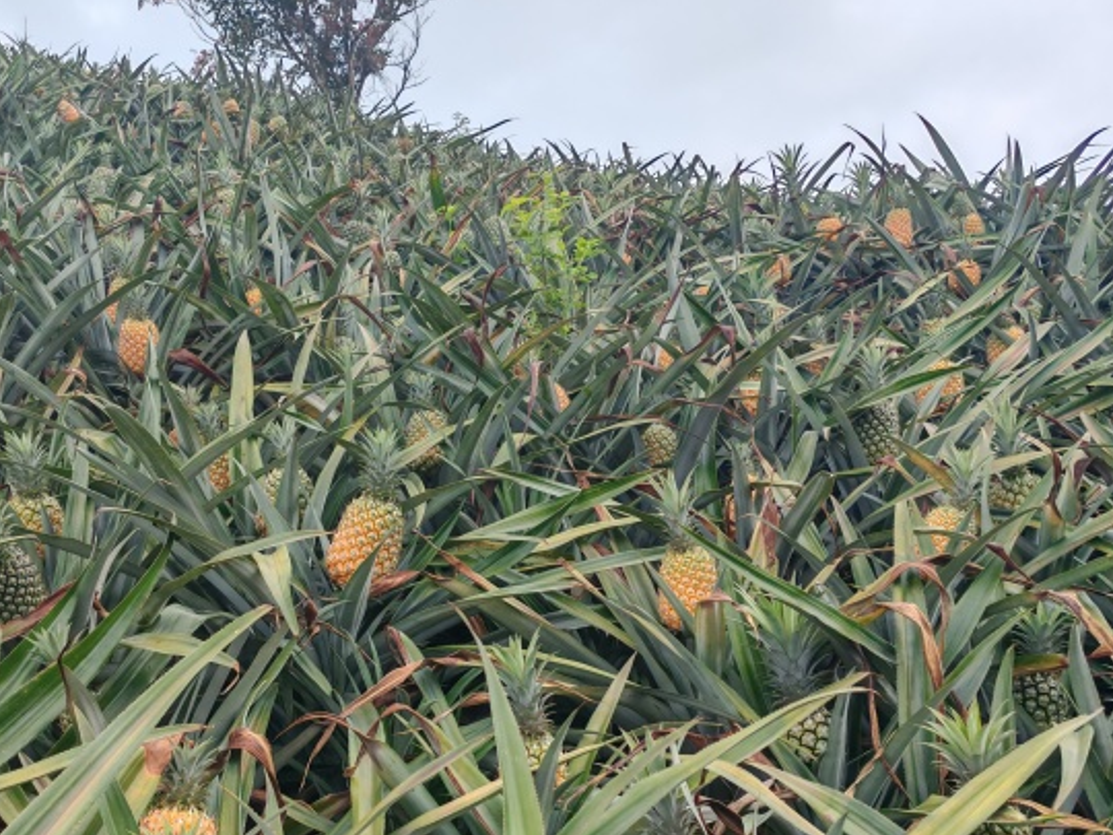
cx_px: 392
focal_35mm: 40
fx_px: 1286
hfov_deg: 46.2
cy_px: 608
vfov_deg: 35.3
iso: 50
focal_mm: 5.52
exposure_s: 1/1200
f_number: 1.95
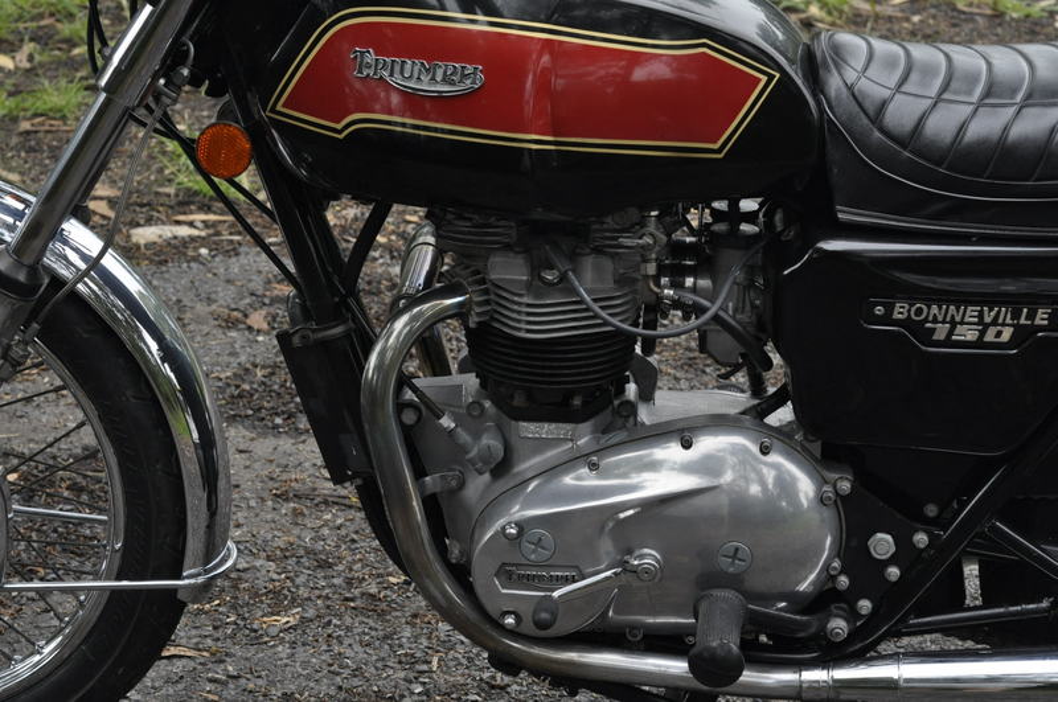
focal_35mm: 90
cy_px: 351
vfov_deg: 15.1
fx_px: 2641
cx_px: 529
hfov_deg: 22.7
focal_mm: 60
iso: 800
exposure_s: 1/200
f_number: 8
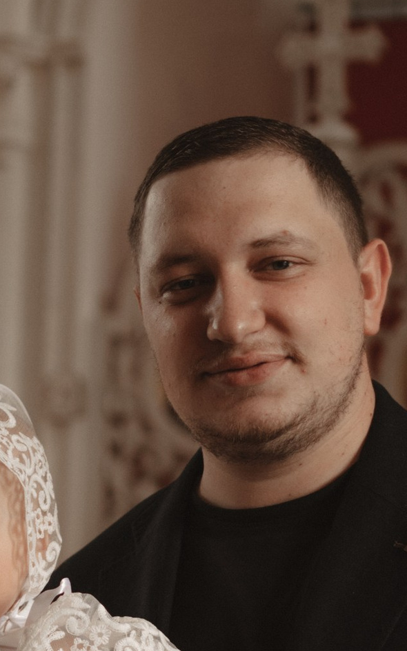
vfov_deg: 14.3
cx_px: -90
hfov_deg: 8.9
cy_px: 563
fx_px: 2573
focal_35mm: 145
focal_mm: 35
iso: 200
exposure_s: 1/250
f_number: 1.8
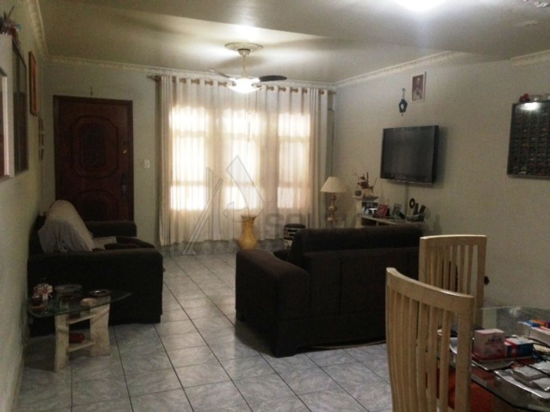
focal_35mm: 33
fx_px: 524
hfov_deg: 55.4
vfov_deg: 42.9
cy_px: 206
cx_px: 275
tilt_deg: -6.6
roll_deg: -0.2
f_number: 2.4
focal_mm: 4.12
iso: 400
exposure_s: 1/15
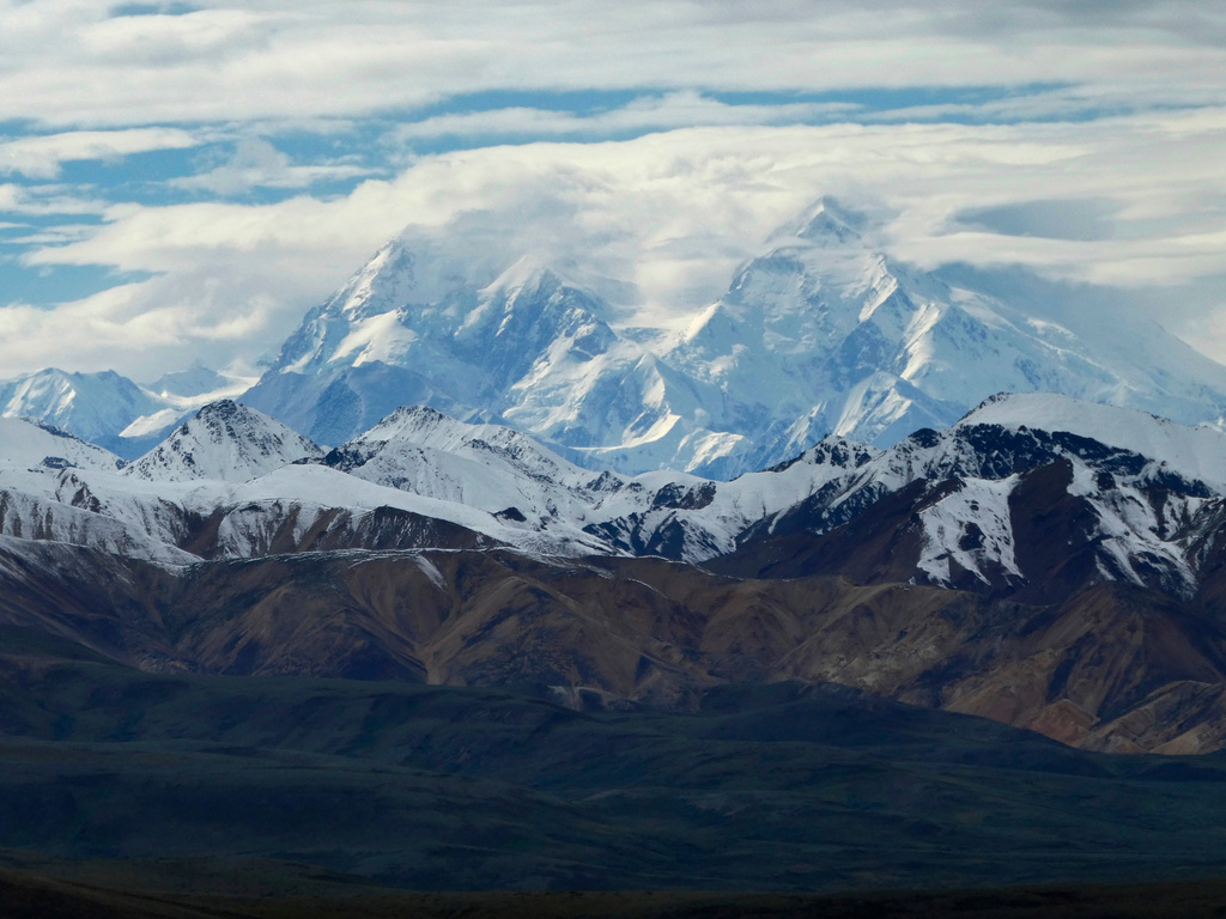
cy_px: 460
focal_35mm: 282
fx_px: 9988
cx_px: 613
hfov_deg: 7.0
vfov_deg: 5.3
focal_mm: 50.5
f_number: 5.7
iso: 80
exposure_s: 1/640
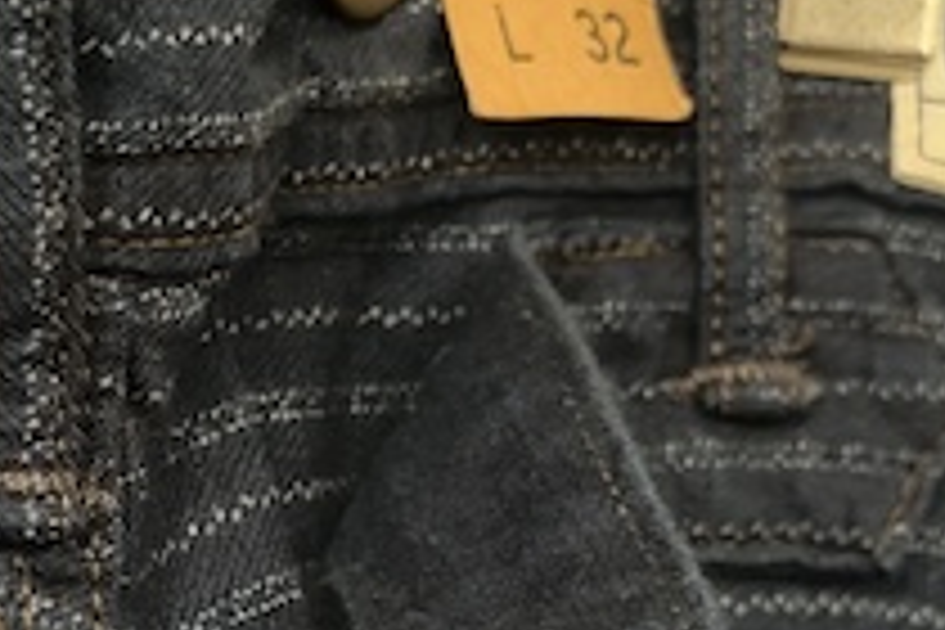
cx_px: 130
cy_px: 700
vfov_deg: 10.7
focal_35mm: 127
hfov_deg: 16.0
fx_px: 3333
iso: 1250
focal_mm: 6.76
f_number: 1.78
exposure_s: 1/15
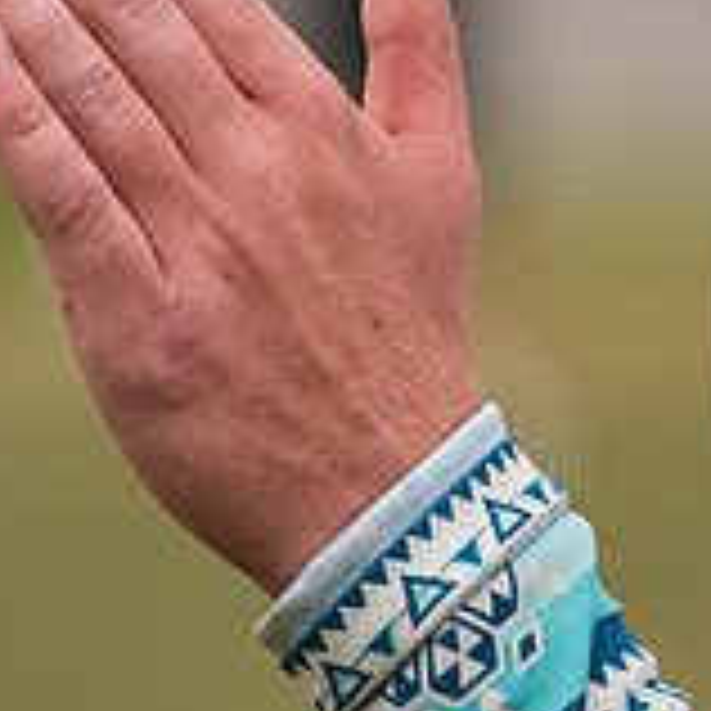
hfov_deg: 1.1
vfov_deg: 1.1
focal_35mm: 1635
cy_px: -117
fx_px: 37994
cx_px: 1246
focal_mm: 300
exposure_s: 1/2500
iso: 1600
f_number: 6.3
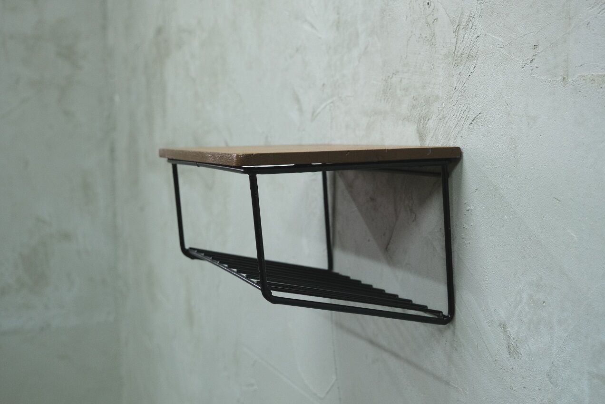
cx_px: 302
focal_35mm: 41
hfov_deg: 47.4
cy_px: 202
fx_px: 689
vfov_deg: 32.6
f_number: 4
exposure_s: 1/40
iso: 1600
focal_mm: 27.5
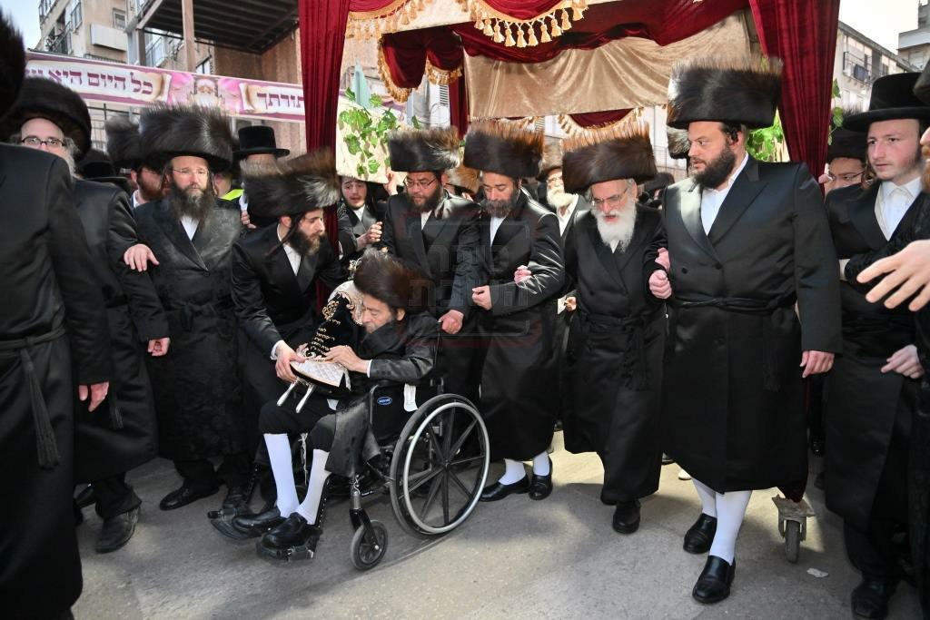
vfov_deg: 53.1
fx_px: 620
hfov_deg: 73.7
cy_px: 310
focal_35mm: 24
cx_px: 465
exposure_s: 1/200
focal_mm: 24
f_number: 4
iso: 1000
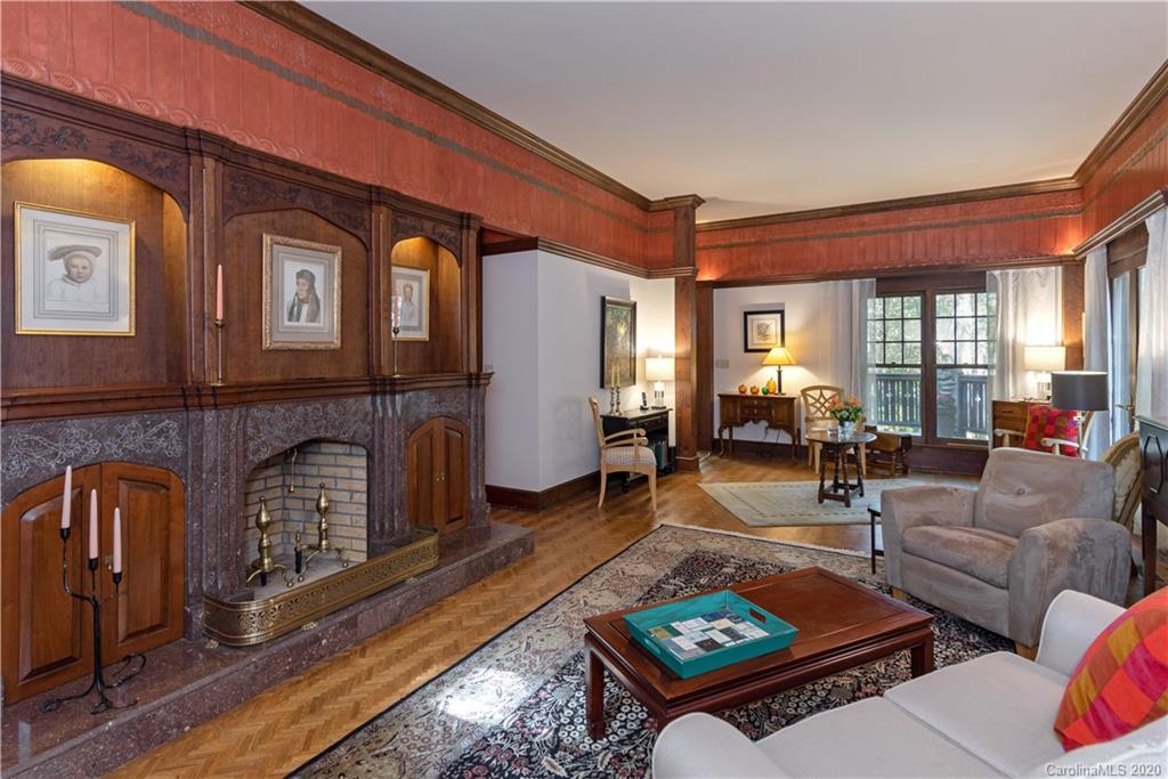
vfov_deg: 70.5
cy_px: 390
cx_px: 584
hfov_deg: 93.3
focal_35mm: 17
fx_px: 552
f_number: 7.1
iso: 320
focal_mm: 17
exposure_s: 1/13
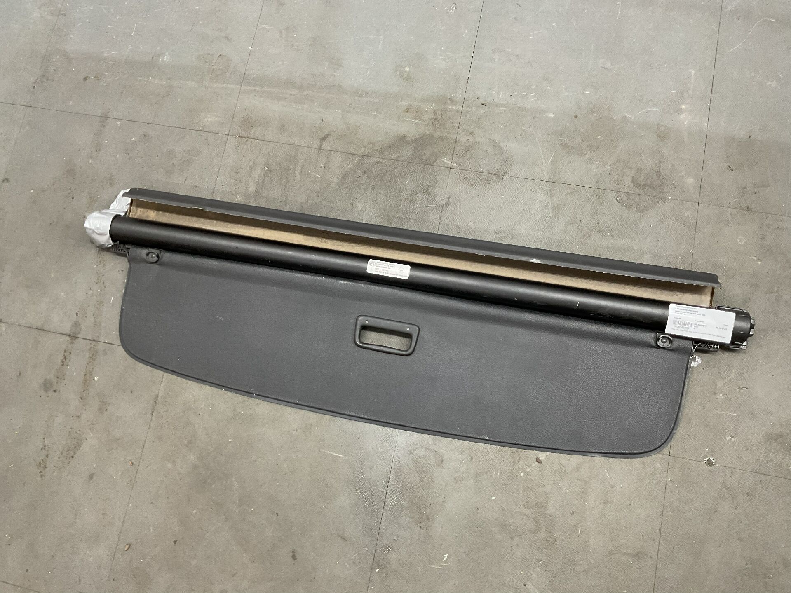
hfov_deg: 61.7
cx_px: 396
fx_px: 663
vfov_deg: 48.2
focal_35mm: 29
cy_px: 296
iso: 80
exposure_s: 1/50
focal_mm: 3
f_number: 1.8
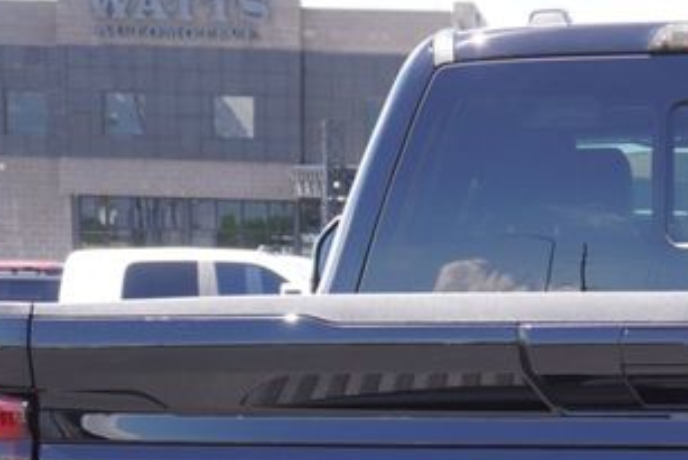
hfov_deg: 16.7
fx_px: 2294
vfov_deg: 11.0
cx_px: 684
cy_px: 687
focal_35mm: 120
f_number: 5.6
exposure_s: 1/100
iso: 100
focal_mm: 24
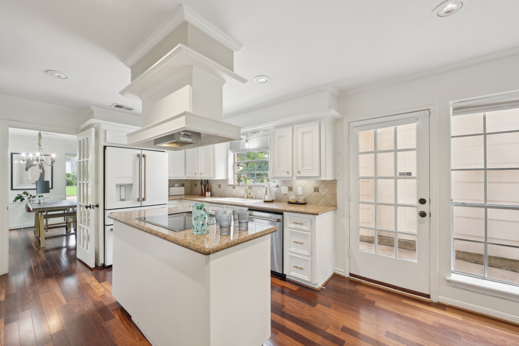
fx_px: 202
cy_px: 173
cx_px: 260
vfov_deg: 81.2
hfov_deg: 104.3
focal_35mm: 14
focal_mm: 14
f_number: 8
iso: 400
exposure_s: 1/15
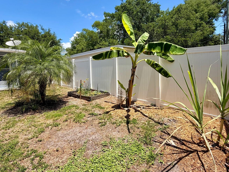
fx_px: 112
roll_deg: +1.6
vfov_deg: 74.3
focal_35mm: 17
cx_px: 123
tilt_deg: -3.3
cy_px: 74
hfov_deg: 90.9
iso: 32
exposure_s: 1/770
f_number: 2.2
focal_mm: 2.22
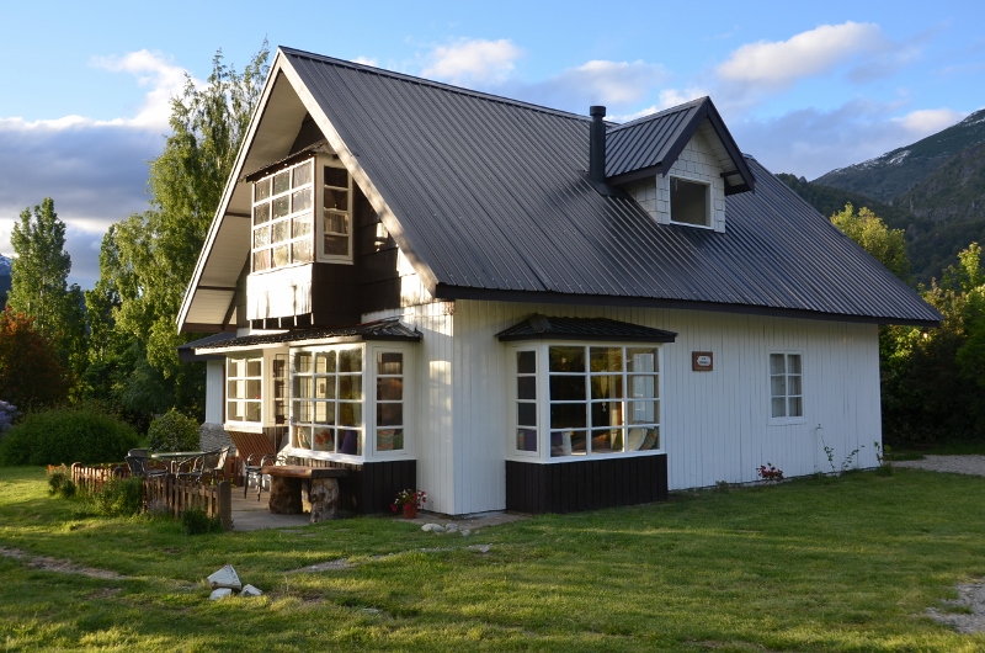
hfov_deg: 57.3
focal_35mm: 33
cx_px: 492
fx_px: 901
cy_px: 326
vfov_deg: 39.8
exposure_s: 1/200
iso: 200
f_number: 7.1
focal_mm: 22
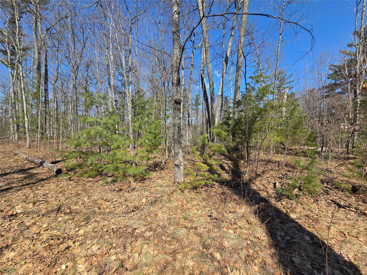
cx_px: 184
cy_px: 138
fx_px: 138
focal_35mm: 13
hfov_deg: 106.2
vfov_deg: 89.9
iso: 100
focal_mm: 2.2
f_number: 2.2
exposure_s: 1/2071
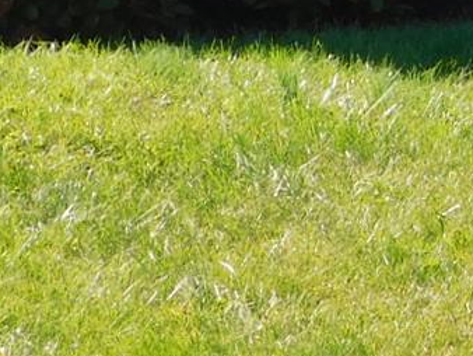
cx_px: 849
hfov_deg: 8.7
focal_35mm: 218
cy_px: -441
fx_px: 2981
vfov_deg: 6.5
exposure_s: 1/500
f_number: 3.5
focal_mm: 6.3
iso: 125
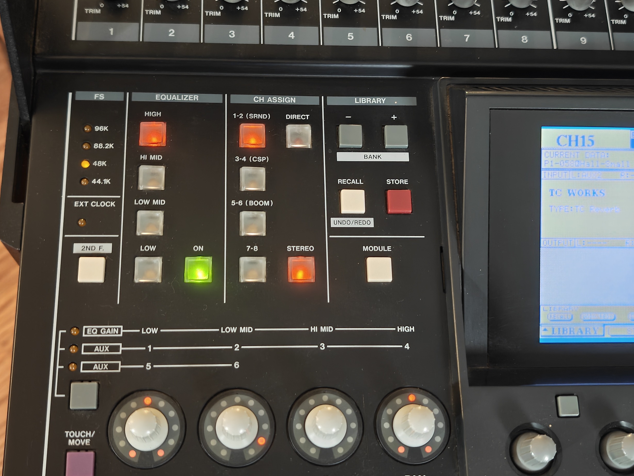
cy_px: 241
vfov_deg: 28.6
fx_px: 934
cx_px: 323
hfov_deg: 37.5
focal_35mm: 51
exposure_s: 1/30
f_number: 1.68
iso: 269
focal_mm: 6.57
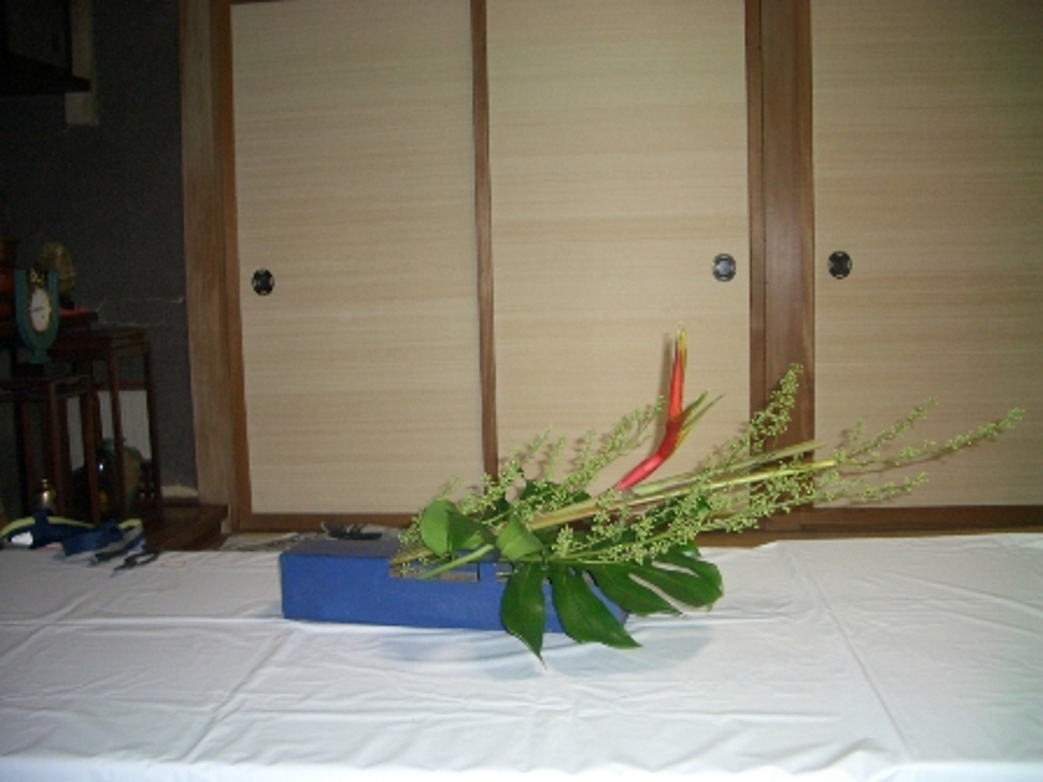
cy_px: 391
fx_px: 1055
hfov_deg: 52.6
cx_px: 522
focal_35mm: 35
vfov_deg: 40.7
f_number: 2.6
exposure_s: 1/60
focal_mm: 5.8
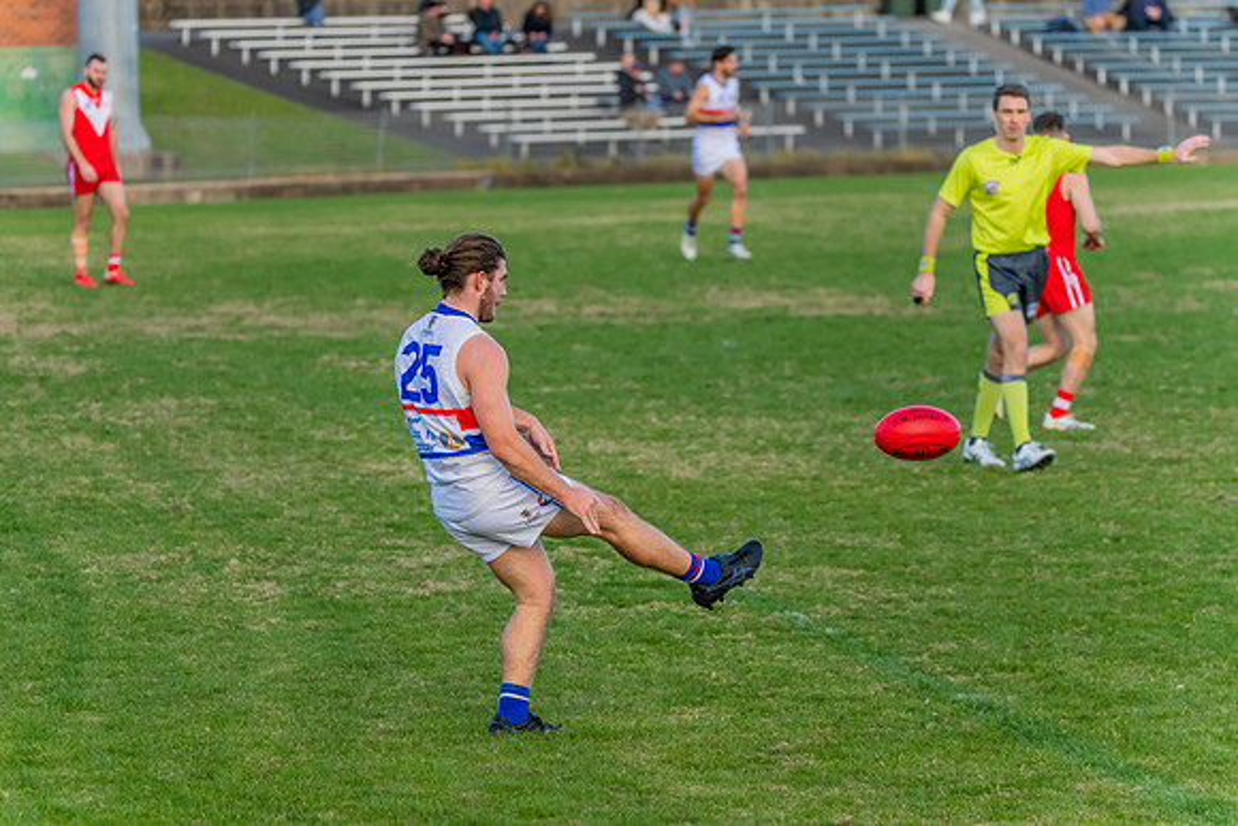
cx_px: 567
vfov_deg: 6.3
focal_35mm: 217
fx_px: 7452
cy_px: 447
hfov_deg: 9.5
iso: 1400
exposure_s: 1/1600
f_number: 5.3
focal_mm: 200
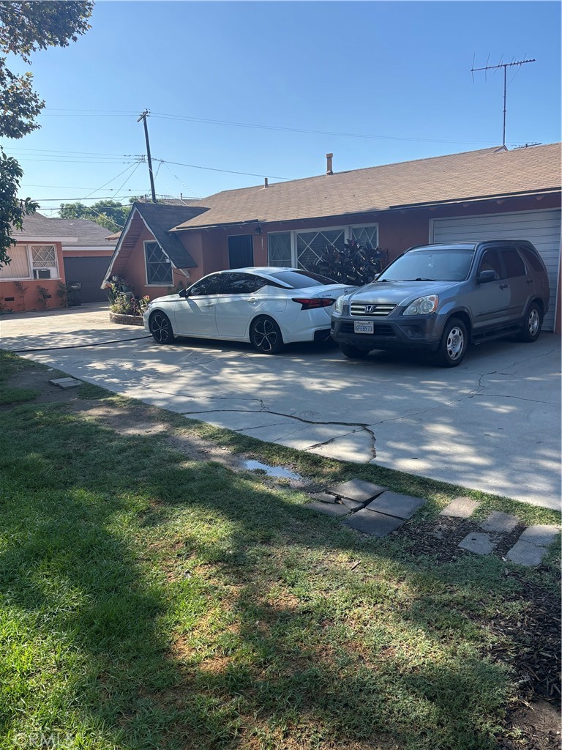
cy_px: 375
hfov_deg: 53.1
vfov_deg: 67.3
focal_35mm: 26
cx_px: 281
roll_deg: +0.9
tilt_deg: -10.7
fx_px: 563
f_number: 1.6
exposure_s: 1/1695
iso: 50
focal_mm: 5.96
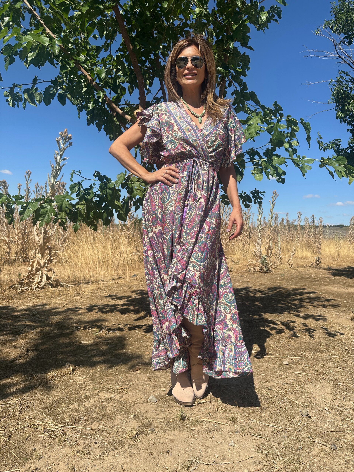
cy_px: 236
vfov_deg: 71.6
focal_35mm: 24
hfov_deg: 56.8
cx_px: 177
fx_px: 327
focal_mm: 6.86
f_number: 1.78
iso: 80
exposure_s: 1/5525
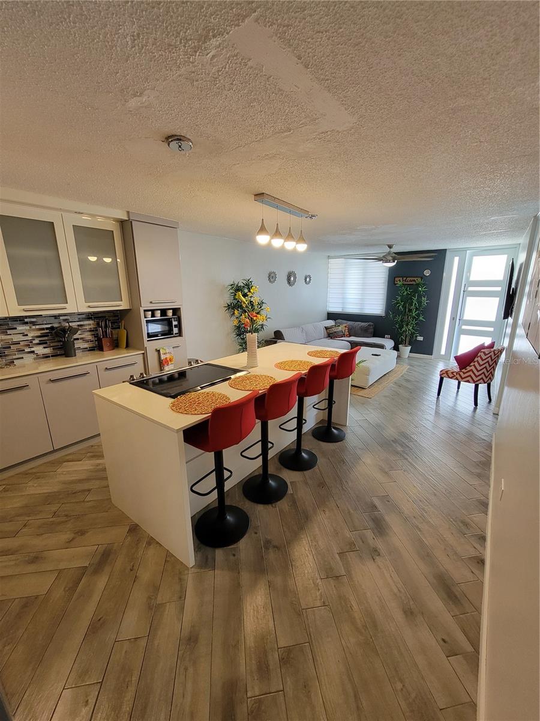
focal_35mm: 13
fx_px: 270
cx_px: 270
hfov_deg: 89.9
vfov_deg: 106.2
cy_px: 360
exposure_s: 1/60
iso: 200
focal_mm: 2.2
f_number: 2.2
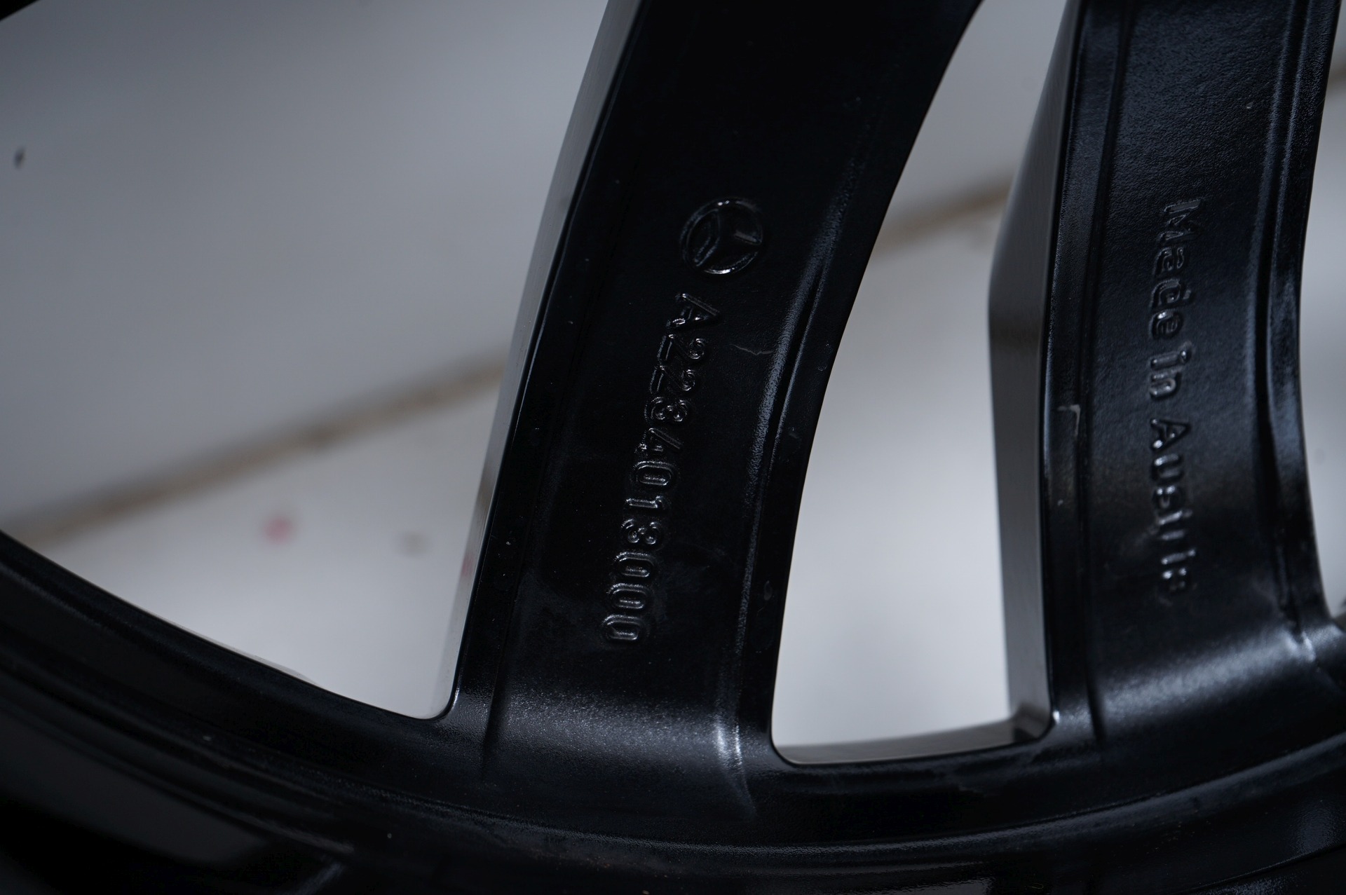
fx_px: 2316
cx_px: 673
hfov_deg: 32.4
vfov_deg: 21.9
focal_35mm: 62
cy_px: 448
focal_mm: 62
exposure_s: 1/125
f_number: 7.1
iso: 250
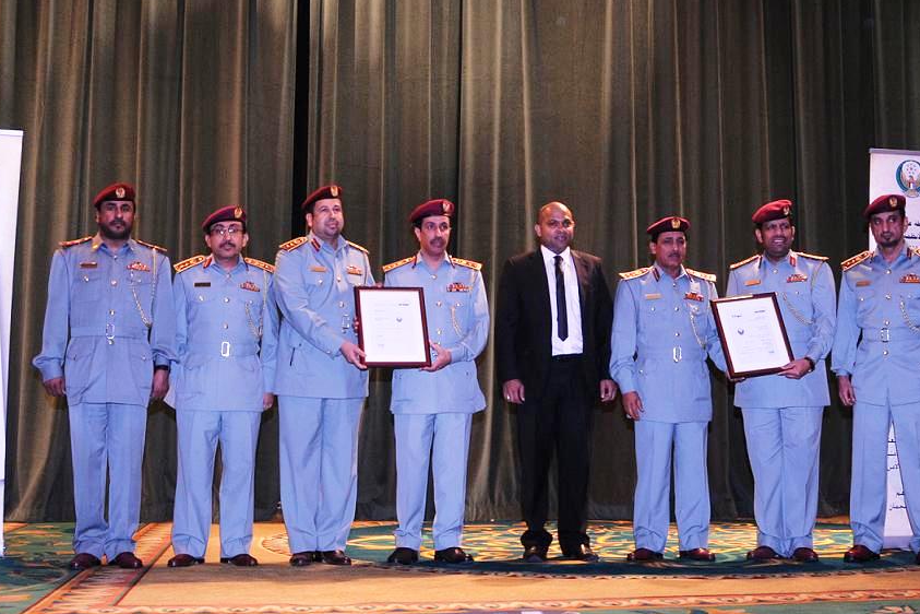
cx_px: 454
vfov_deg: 27.0
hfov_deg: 39.6
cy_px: 296
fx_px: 1278
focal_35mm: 50
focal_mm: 20
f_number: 5.6
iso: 500
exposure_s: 1/60
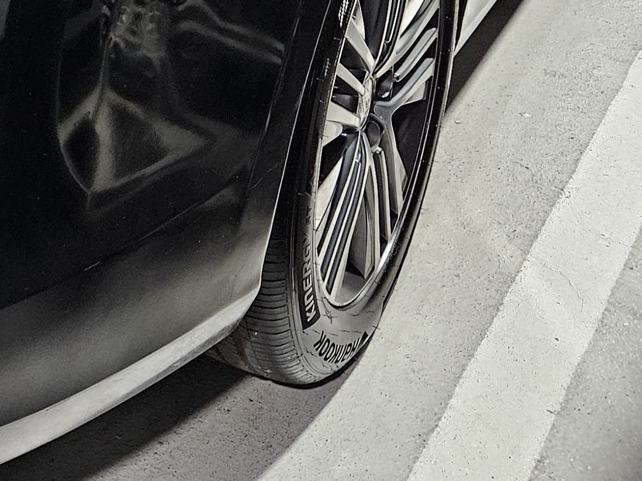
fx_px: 1465
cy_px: -257
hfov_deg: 22.2
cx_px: -190
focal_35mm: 79
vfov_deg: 16.8
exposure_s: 1/30
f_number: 1.8
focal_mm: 5.4
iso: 500
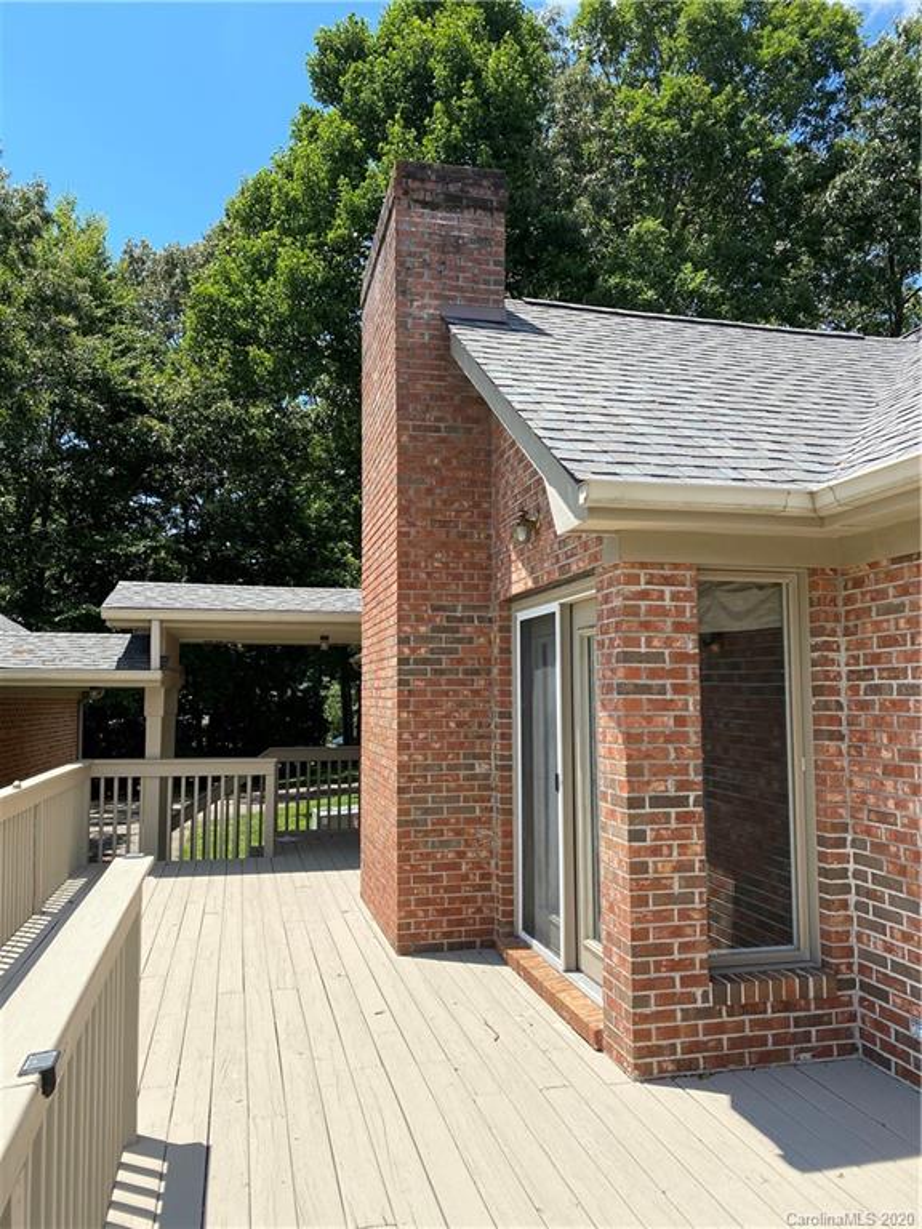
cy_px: 614
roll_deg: +0.0
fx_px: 923
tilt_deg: +6.0
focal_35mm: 26
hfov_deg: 53.1
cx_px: 461
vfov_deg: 67.3
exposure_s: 1/1653
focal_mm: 4.25
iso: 32
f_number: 1.8
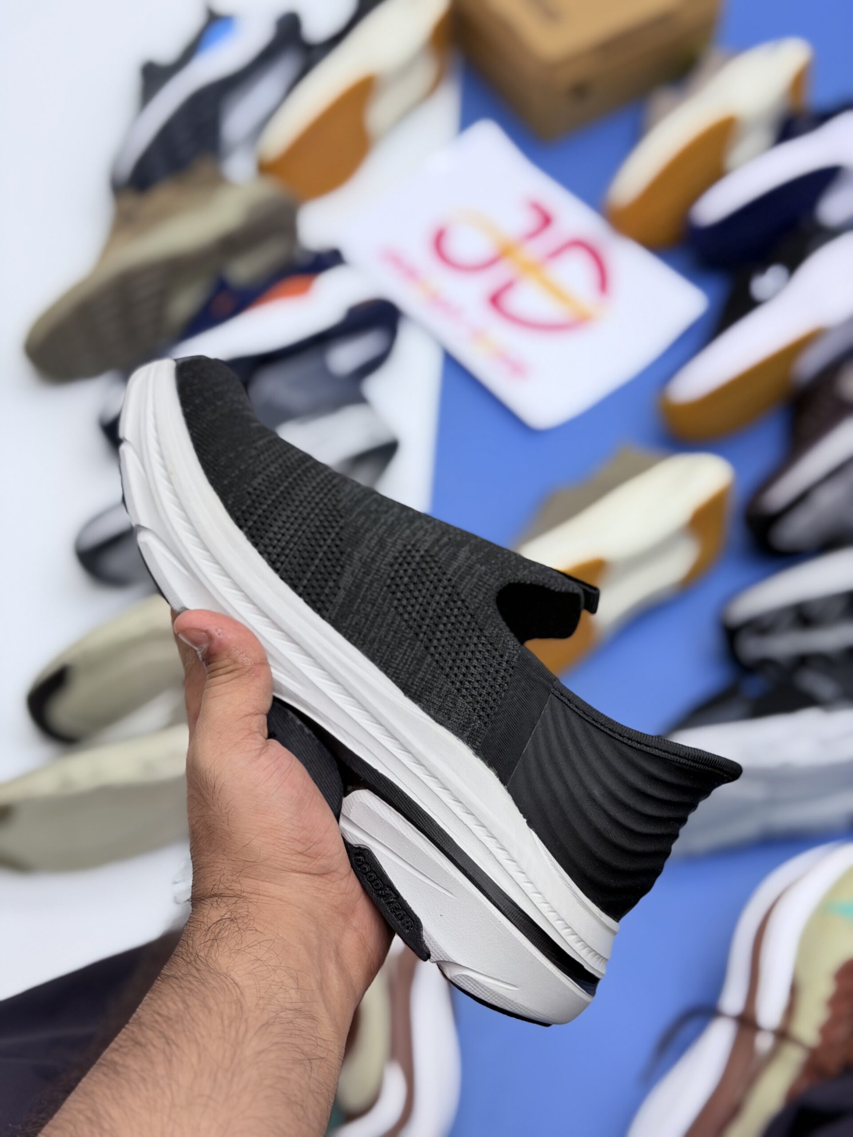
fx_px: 1577
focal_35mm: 48
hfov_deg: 30.3
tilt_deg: -56.7
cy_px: 568
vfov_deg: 39.7
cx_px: 426
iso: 64
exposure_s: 1/256
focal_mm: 6.76
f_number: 1.78
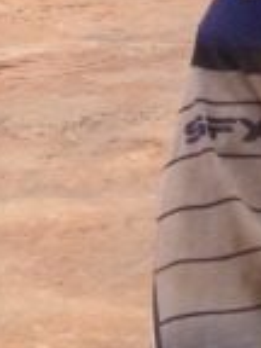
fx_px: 2091
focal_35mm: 208
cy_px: -627
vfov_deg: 8.3
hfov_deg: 6.8
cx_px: 566
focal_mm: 4.28
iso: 50
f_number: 2.4
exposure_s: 1/1200
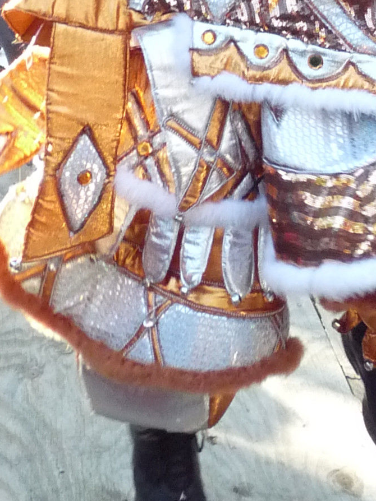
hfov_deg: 13.5
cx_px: 487
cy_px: -183
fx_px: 1536
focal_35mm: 106
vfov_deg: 17.2
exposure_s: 1/250
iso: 320
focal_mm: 4.8
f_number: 2.8
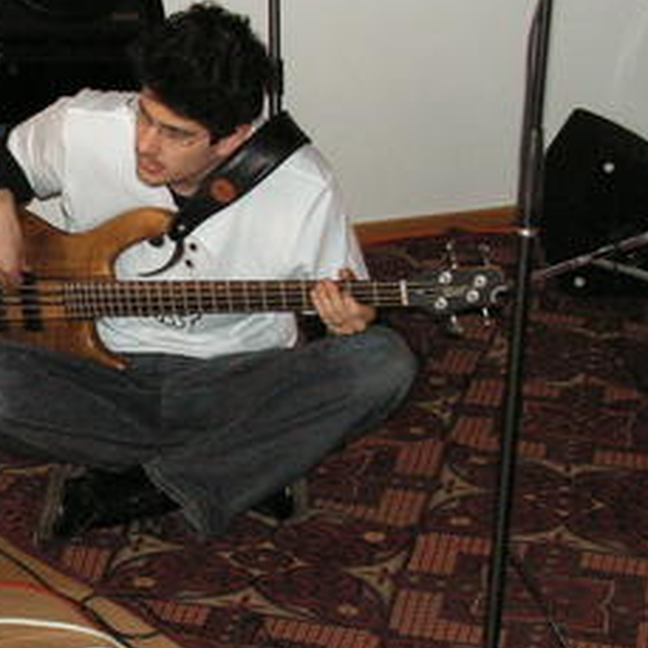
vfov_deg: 16.7
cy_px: 354
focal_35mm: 104
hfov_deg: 16.5
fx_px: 2203
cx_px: 37
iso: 160
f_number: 3.2
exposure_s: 1/40
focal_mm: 7.6
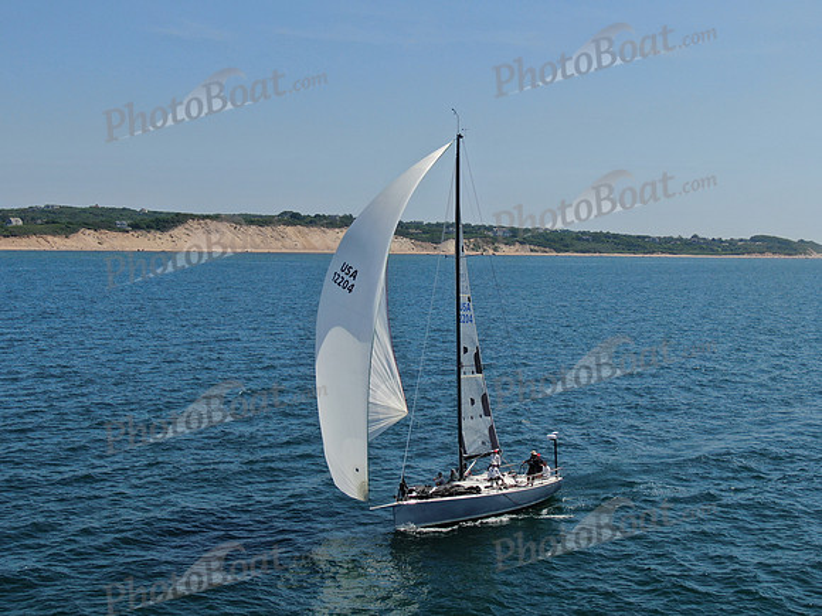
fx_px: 1140
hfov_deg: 39.7
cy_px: 308
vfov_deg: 30.3
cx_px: 411
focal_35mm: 48
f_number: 3.8
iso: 100
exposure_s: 1/1250
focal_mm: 8.6
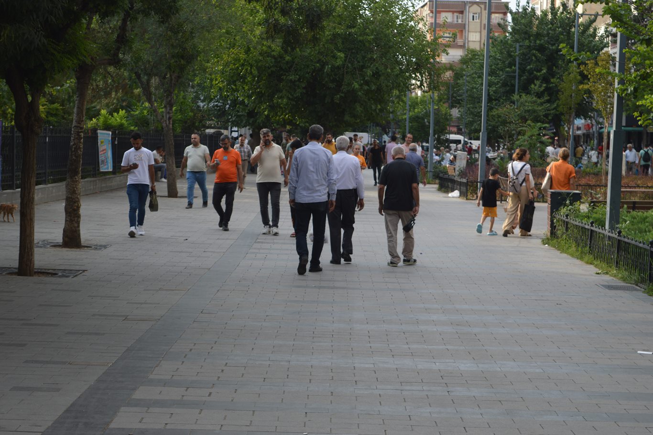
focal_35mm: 82
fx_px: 1496
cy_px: 218
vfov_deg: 16.5
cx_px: 326
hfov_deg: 24.6
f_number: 5.6
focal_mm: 55
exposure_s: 1/125
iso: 100
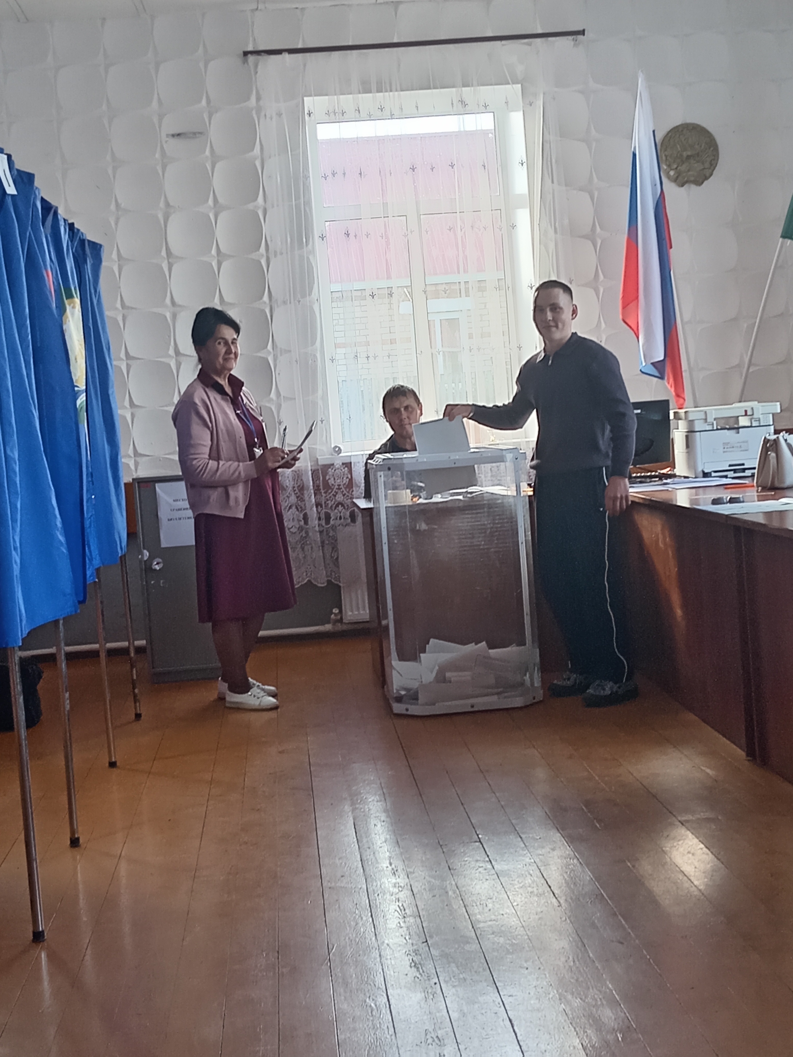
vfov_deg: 38.2
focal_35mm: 50
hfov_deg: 29.1
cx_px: 396
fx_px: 1527
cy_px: 528
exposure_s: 1/33.3
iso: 229
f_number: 1.8
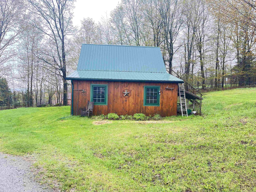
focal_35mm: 26
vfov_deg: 53.1
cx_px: 128
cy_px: 96
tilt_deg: -0.6
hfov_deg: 67.3
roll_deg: -1.7
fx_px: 192
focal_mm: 5.1
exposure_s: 1/121
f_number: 1.6
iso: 100
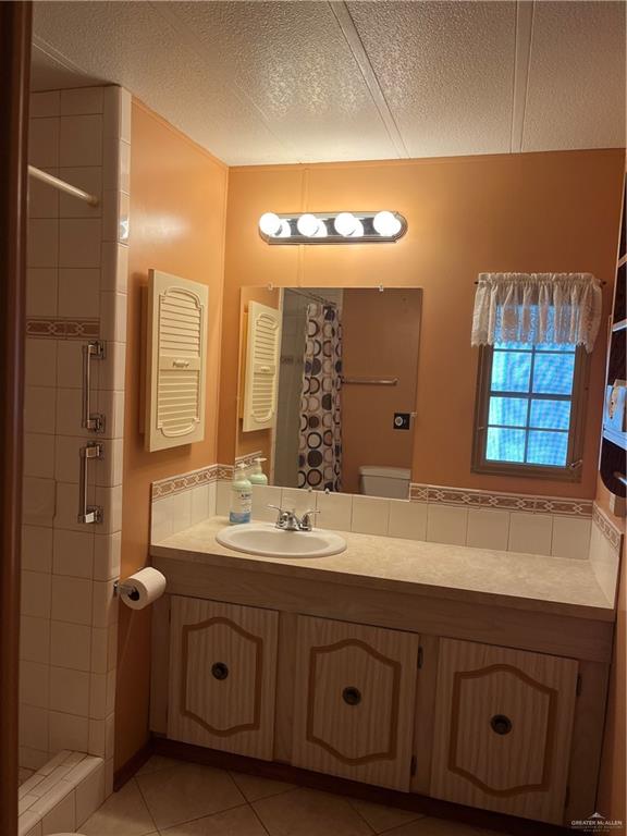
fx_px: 628
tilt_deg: -3.4
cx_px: 314
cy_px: 418
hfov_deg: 53.1
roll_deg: -3.4
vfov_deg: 67.3
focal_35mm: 26
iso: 125
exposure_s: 1/120
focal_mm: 5.1
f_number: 1.6
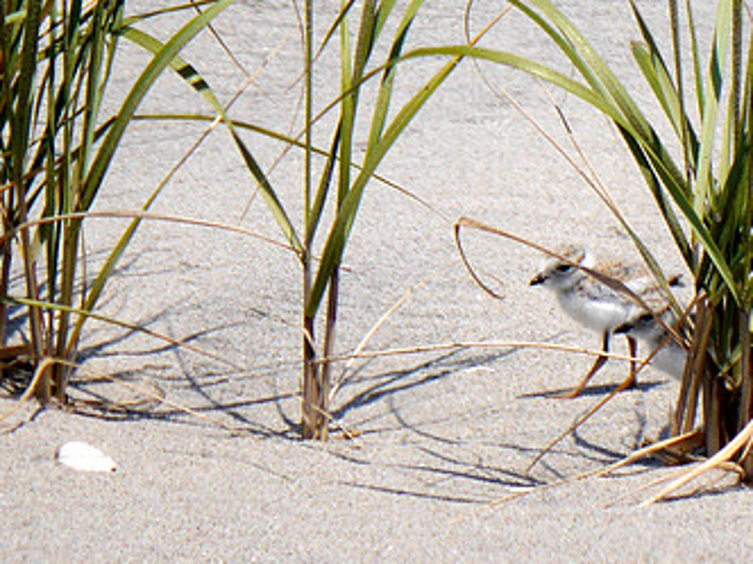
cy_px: 187
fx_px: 22797
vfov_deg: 1.4
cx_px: 599
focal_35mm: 1048
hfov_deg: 1.9
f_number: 5.6
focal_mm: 300
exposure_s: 1/2500
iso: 200
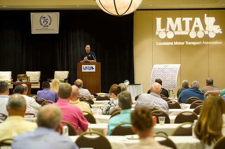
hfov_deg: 24.8
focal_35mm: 82
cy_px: 74
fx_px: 512
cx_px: 112
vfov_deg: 16.6
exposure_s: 1/125
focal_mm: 82
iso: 3200
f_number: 2.8
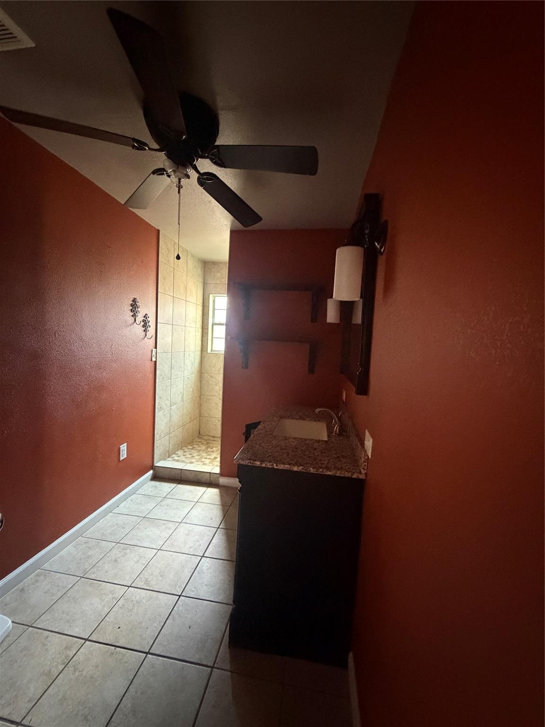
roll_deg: -2.4
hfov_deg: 85.7
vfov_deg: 102.1
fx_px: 294
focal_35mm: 14
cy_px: 364
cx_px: 272
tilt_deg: -3.2
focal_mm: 2.22
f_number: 2.2
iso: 1250
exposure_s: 1/44
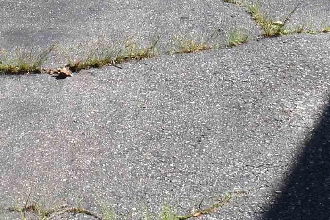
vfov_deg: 9.2
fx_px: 1267
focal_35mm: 138
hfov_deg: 14.8
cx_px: 144
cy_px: -239
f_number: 8
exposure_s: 1/500
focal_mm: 21
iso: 280
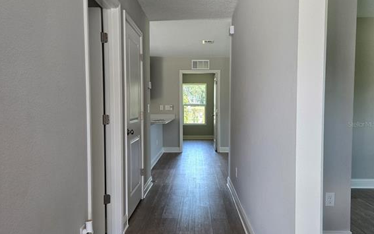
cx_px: 188
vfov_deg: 38.4
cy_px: 124
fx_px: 337
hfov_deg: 58.1
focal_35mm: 33
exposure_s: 1/180
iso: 160
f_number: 1.8
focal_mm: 5.4
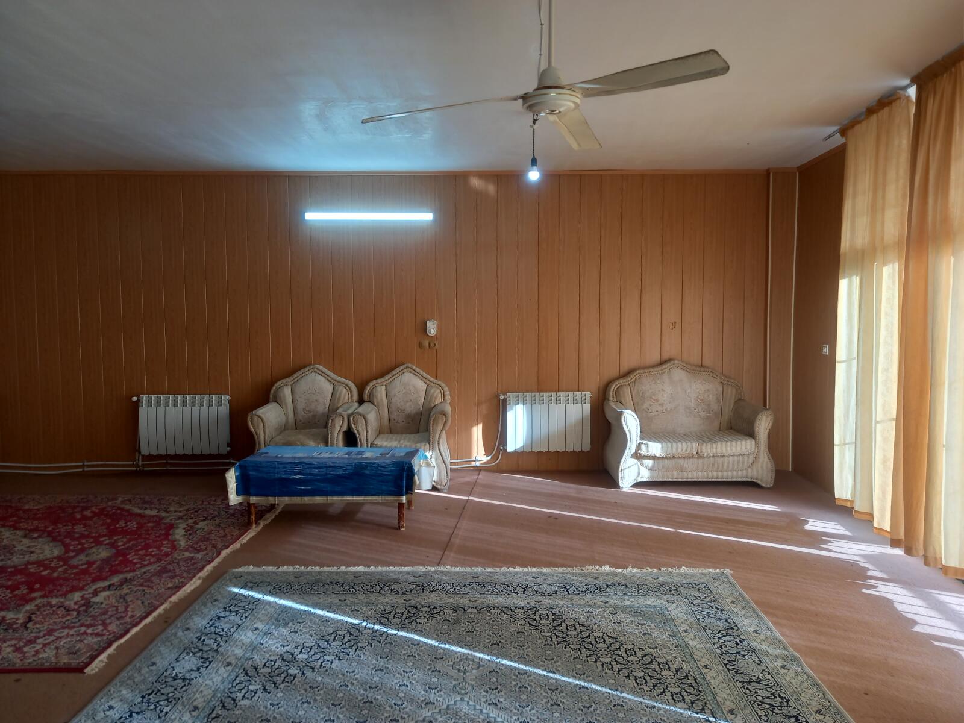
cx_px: 482
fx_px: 696
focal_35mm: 25
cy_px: 362
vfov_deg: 54.9
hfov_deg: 69.4
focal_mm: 4.6
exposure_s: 1/50
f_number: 2
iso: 40
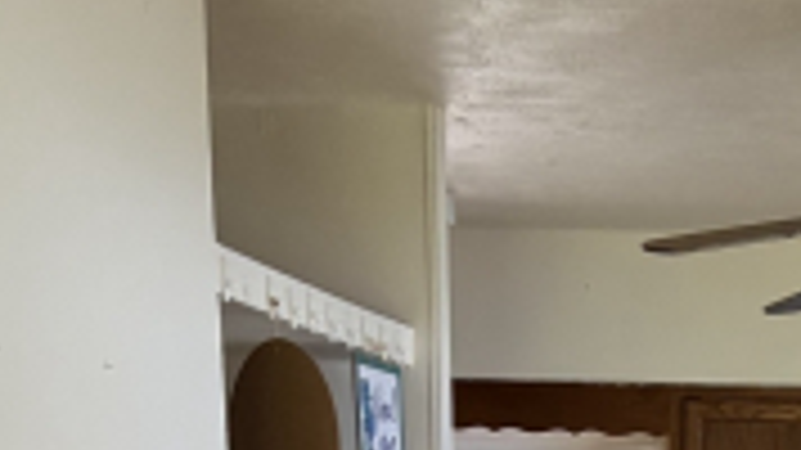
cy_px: 1240
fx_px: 2251
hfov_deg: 19.5
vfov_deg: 9.5
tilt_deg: -15.9
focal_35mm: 106
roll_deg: -2.8
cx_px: 846
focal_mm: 5.96
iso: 320
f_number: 1.6
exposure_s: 1/60
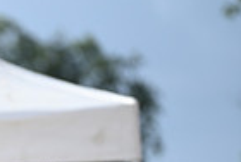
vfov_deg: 1.1
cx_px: -248
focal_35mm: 1240
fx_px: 8319
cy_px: 297
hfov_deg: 1.7
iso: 400
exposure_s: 1/1600
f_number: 5
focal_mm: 300
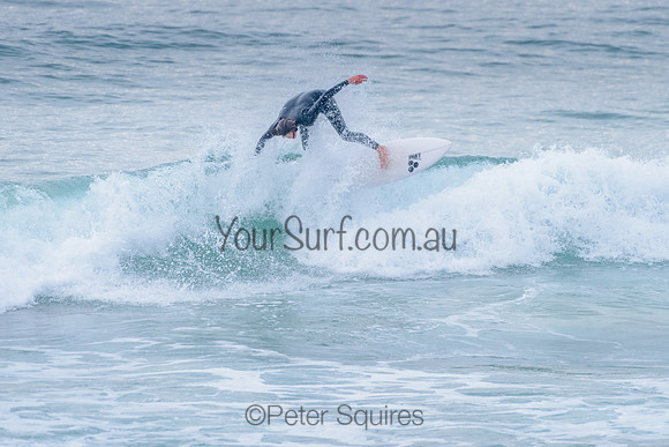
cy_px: 186
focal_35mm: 613
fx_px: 11391
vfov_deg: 2.2
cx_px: 386
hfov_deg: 3.4
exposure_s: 1/2000
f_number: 5.6
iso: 1600
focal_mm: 500
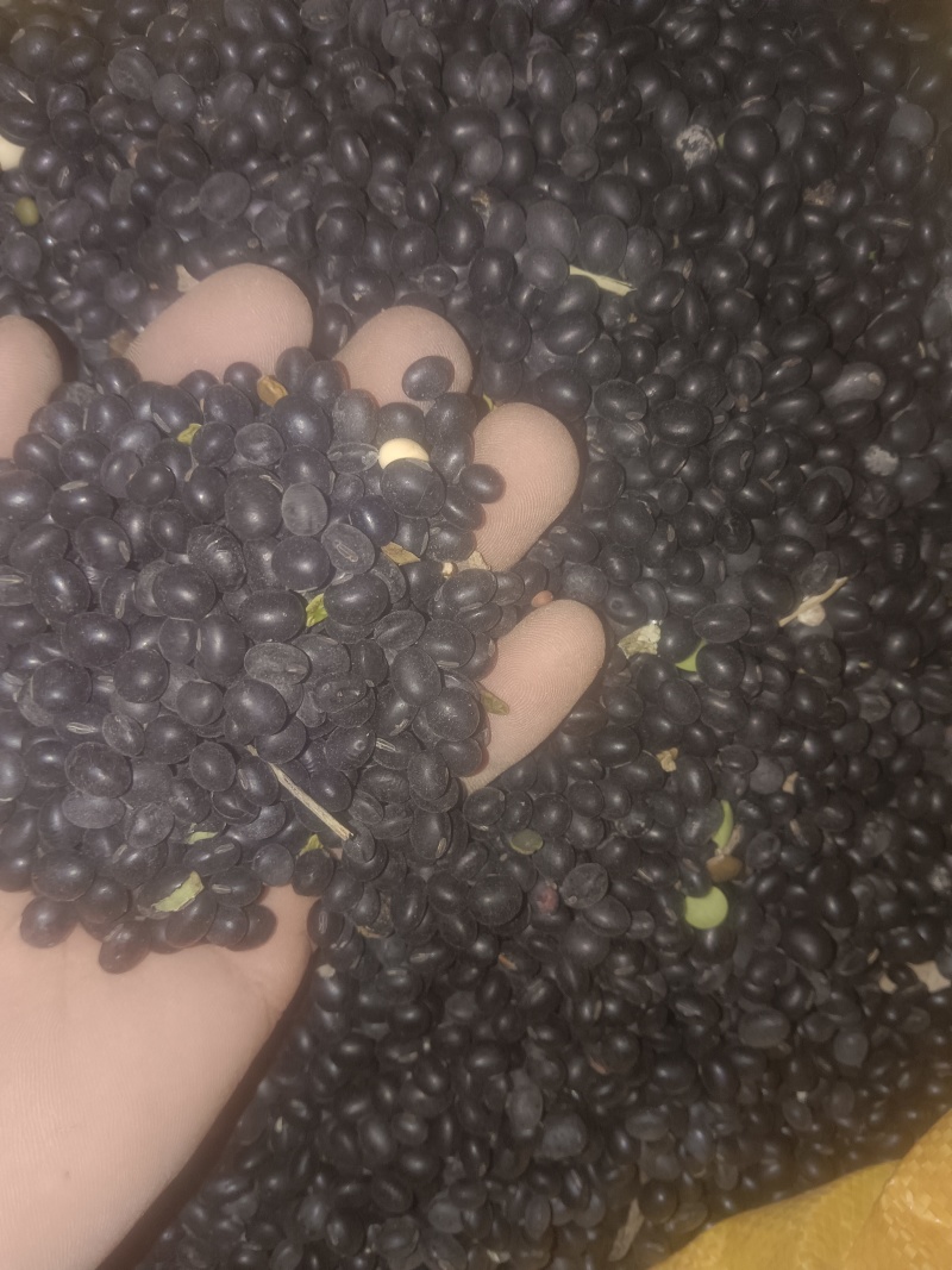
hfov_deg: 53.1
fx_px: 954
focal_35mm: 26
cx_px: 476
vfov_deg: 67.3
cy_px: 635
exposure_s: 1/50
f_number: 1.8
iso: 695
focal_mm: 4.05
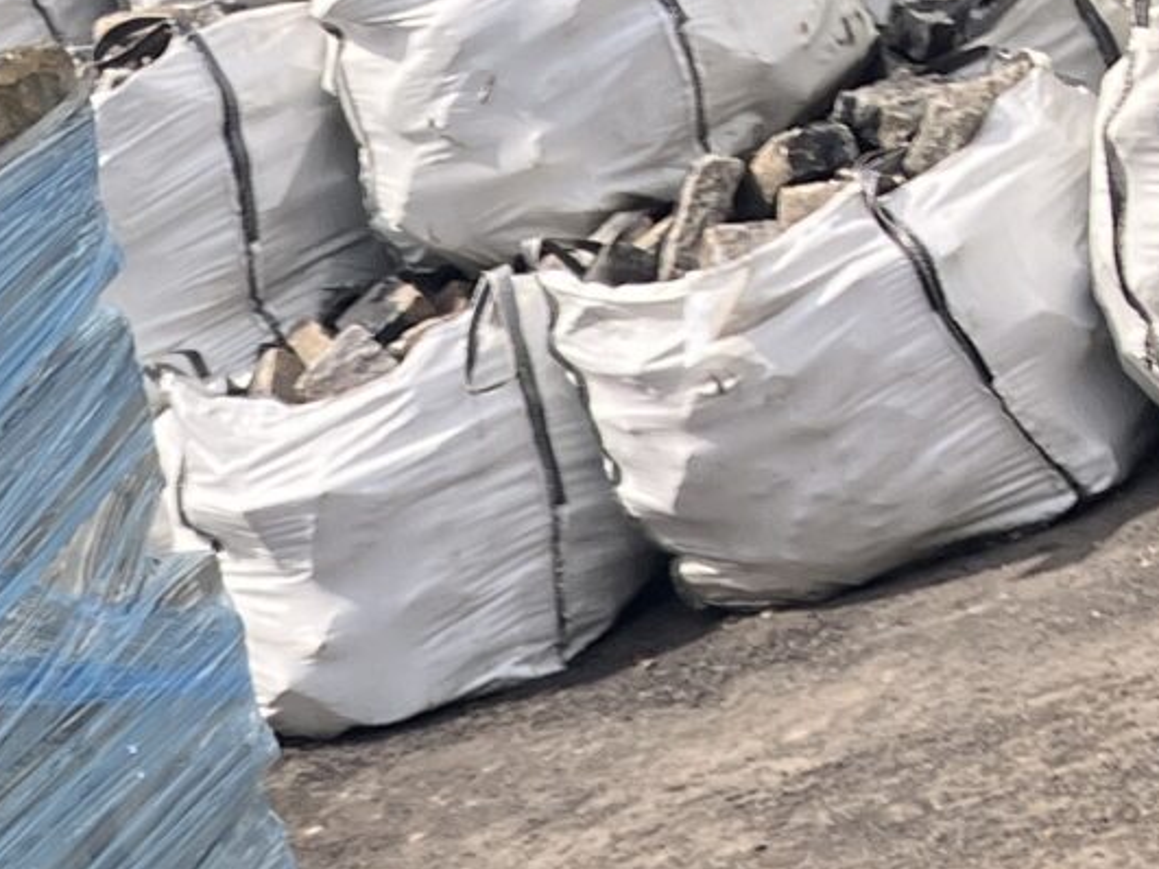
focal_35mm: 135
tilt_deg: -20.5
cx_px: -694
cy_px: 1921
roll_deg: +28.9
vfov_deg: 9.9
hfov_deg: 13.6
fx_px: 4519
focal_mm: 3.99
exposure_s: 1/1104
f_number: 1.8
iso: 32
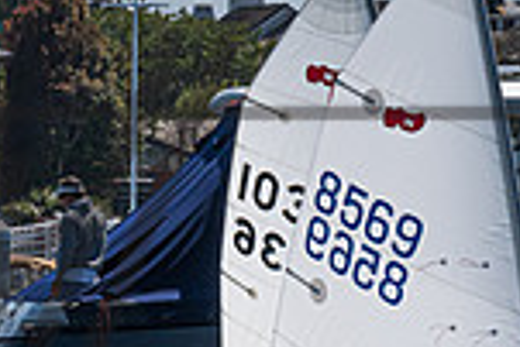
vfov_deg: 1.3
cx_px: -188
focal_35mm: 1038
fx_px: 15007
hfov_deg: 2.0
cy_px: 144
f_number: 16
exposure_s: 1/800
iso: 250
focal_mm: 200
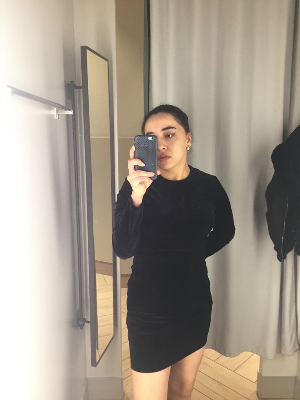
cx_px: 150
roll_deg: -1.7
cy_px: 200
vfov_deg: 61.7
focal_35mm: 29
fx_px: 335
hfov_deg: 48.2
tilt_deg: -9.8
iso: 64
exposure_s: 1/33
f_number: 2.2
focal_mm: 4.15
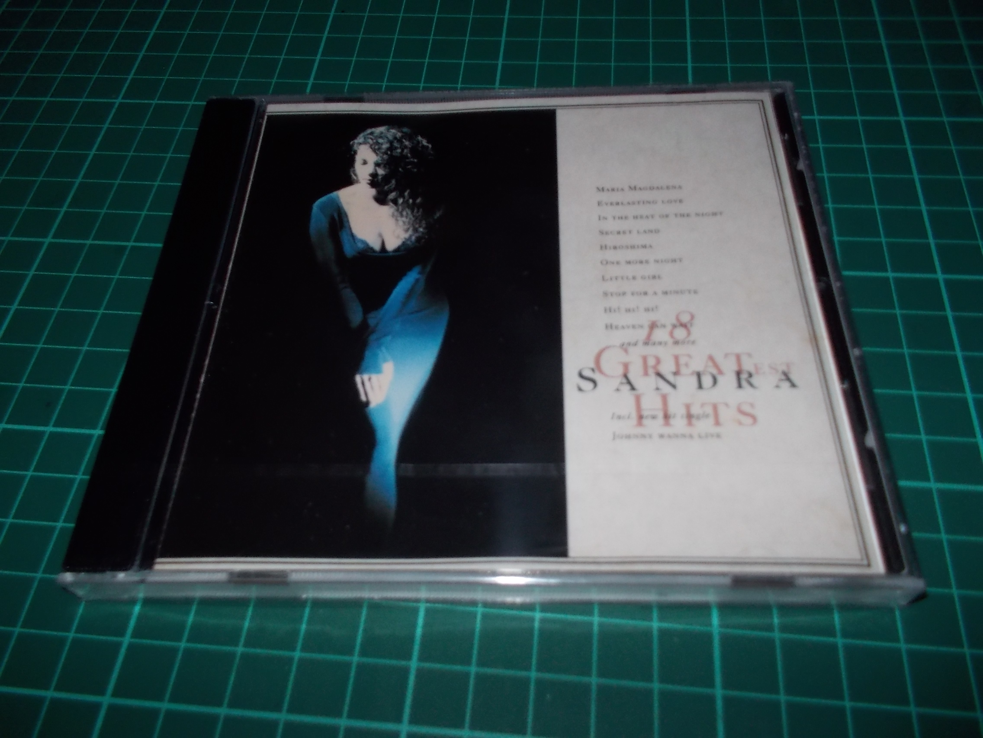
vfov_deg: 48.2
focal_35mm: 29
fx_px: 824
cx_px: 492
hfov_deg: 61.7
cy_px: 369
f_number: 3.3
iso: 200
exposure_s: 1/30
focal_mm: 4.1
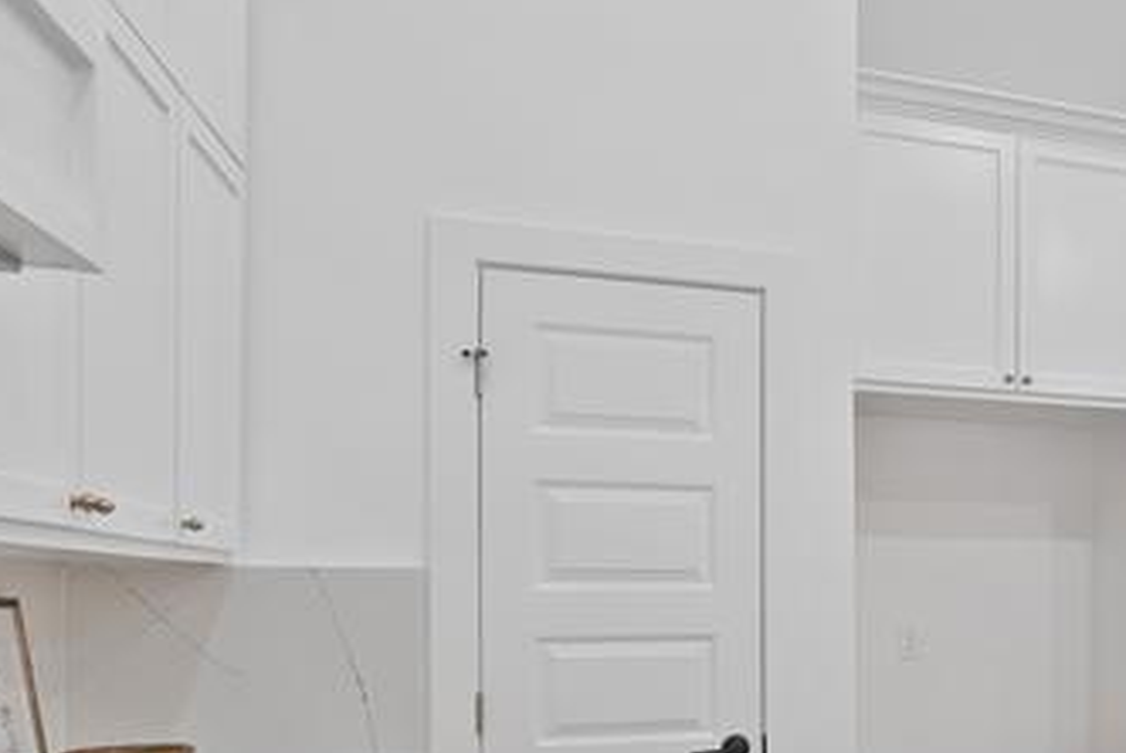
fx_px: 1158
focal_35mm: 37
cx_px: 1173
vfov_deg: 34.9
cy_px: 604
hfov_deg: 43.0
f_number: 9
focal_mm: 12
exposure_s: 1/4
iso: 640
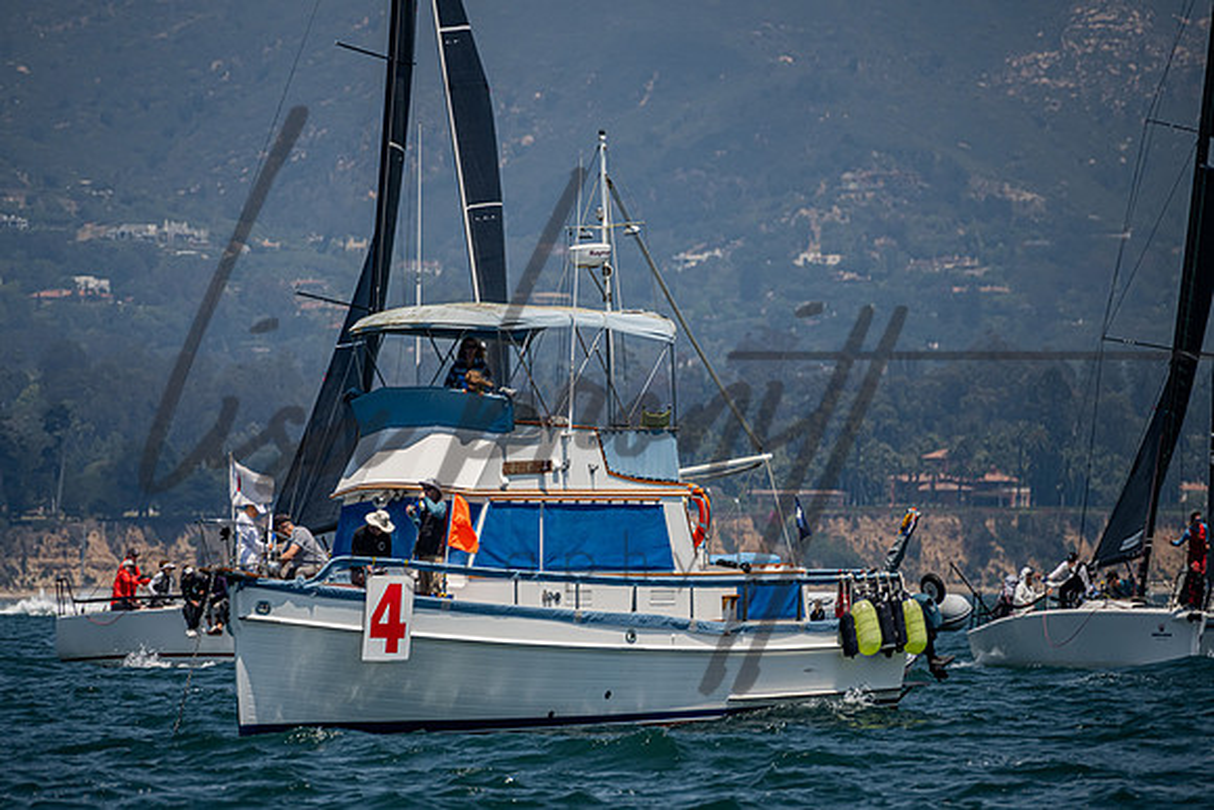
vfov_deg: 3.1
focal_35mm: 442
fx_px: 14905
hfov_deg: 4.7
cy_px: 400
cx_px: 547
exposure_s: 1/2000
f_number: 8
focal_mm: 400
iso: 500
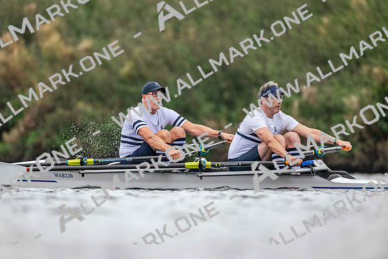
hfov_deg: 3.4
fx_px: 6468
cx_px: 194
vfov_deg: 2.3
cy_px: 130
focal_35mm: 600
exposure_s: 1/2500
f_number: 4
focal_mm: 600
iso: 4500
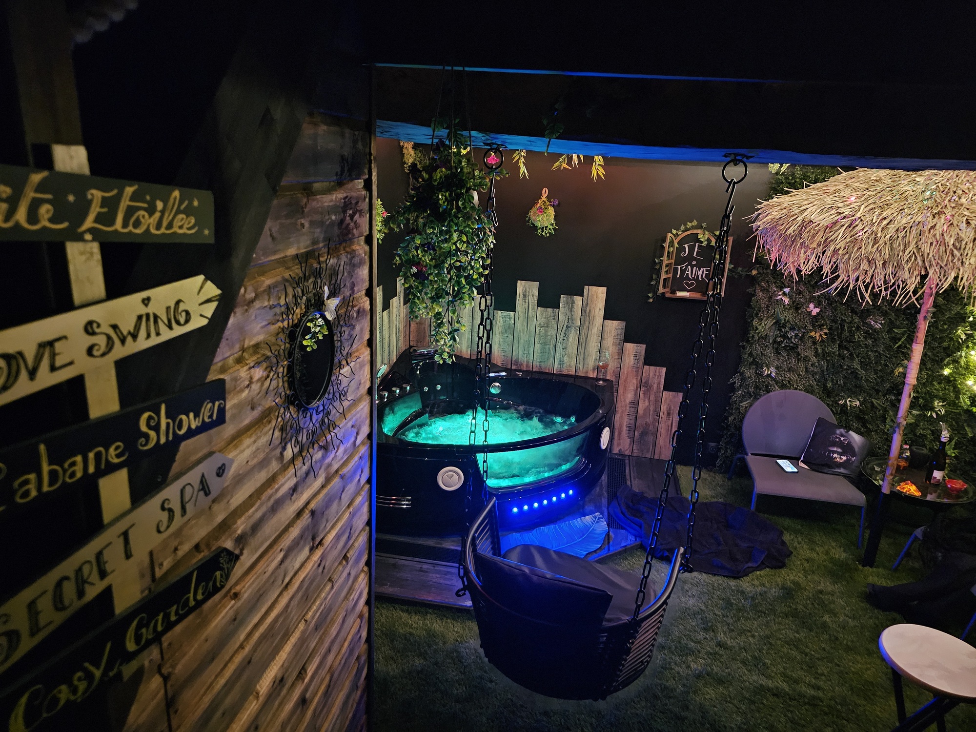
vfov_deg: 58.9
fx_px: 648
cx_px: 488
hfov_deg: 73.9
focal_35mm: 23
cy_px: 366
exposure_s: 1/15
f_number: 1.7
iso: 2000
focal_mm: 6.3
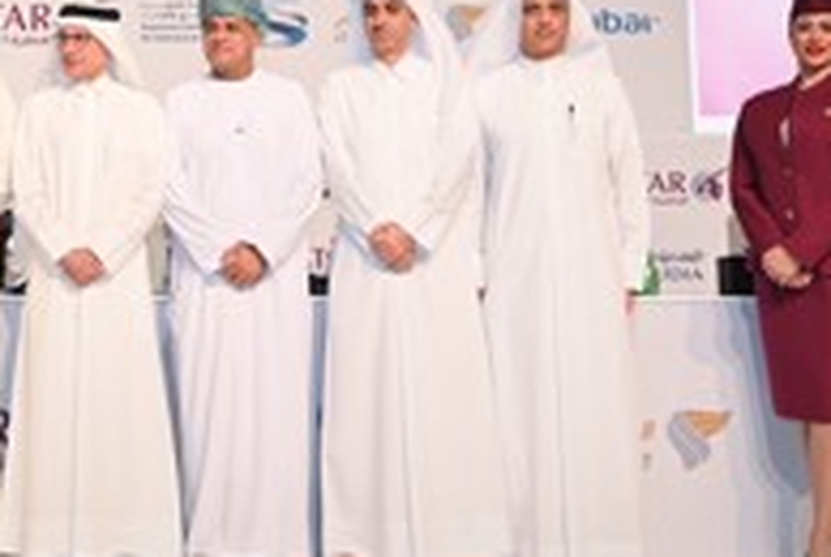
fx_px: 1295
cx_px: 11
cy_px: 94
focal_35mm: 56
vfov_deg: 23.8
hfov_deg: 32.8
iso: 640
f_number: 4
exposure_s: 1/100
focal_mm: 27.5
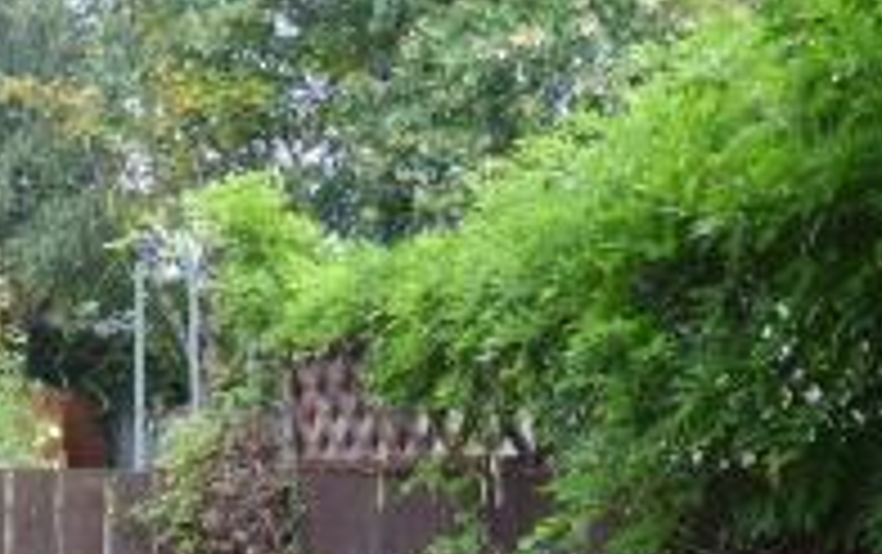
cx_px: 407
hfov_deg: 32.4
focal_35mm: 63
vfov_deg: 19.9
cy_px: 597
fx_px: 1516
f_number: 2.8
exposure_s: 1/60
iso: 125
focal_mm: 3.58
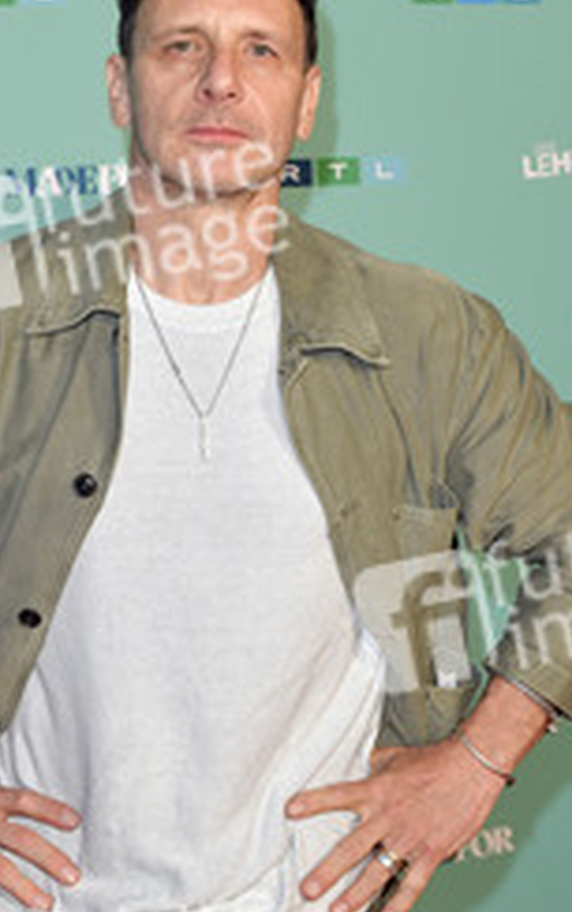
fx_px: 1991
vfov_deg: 25.8
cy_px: 419
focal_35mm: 80
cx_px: 206
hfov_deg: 16.3
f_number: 6.3
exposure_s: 1/250
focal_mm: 48
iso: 1600
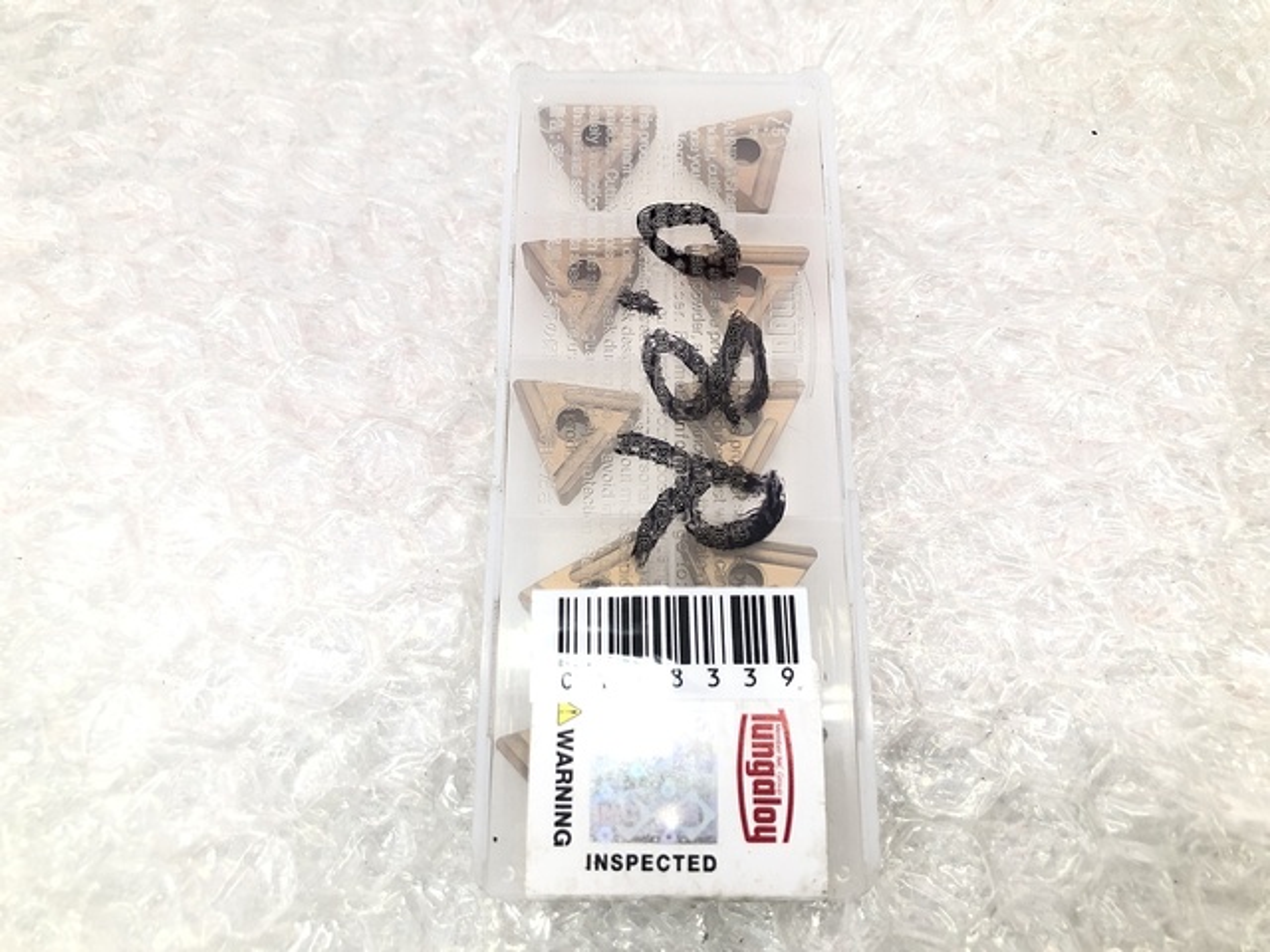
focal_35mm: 28
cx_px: 635
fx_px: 1027
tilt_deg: -72.6
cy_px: 476
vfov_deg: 49.7
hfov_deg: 63.4
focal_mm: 3.99
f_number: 1.8
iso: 25
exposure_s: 1/30
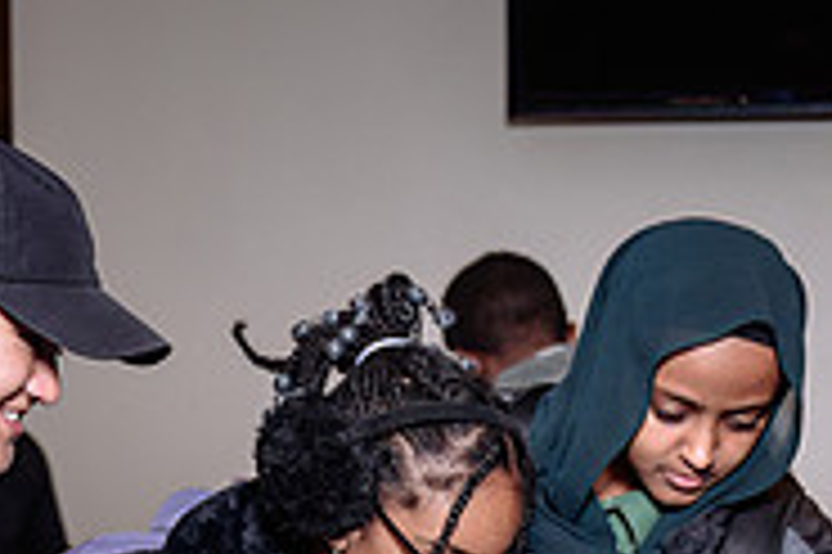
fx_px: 2632
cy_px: 764
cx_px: 573
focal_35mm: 114
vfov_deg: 11.6
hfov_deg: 17.9
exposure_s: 1/100
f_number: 2.8
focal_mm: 32
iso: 500
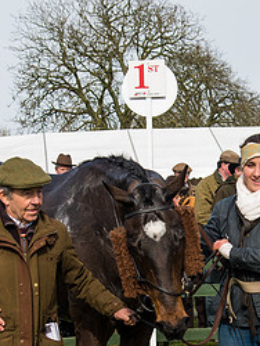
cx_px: 203
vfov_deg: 16.4
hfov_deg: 12.4
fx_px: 1190
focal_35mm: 119
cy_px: 270
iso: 400
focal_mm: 44
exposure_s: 1/640
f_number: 5
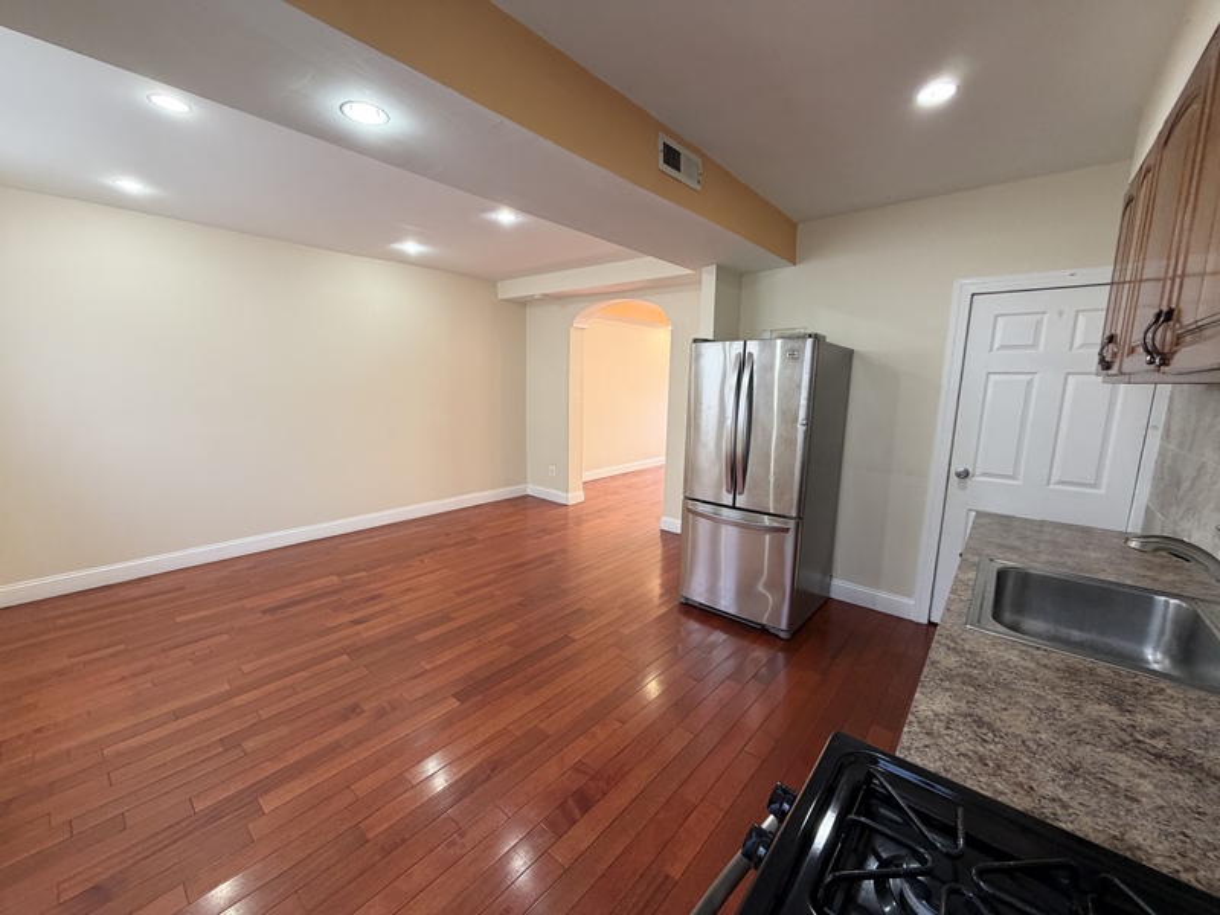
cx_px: 610
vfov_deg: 85.7
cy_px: 458
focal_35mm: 14
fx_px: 493
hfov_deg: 102.1
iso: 200
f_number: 2.2
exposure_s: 1/60
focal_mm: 2.22
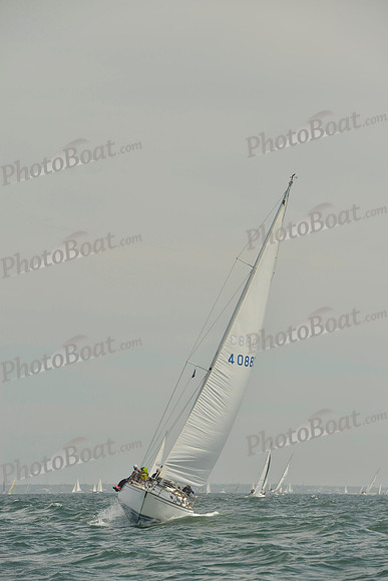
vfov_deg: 15.2
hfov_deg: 10.2
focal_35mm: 135
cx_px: 194
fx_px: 2181
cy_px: 290
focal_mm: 135
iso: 200
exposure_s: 1/1250
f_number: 8
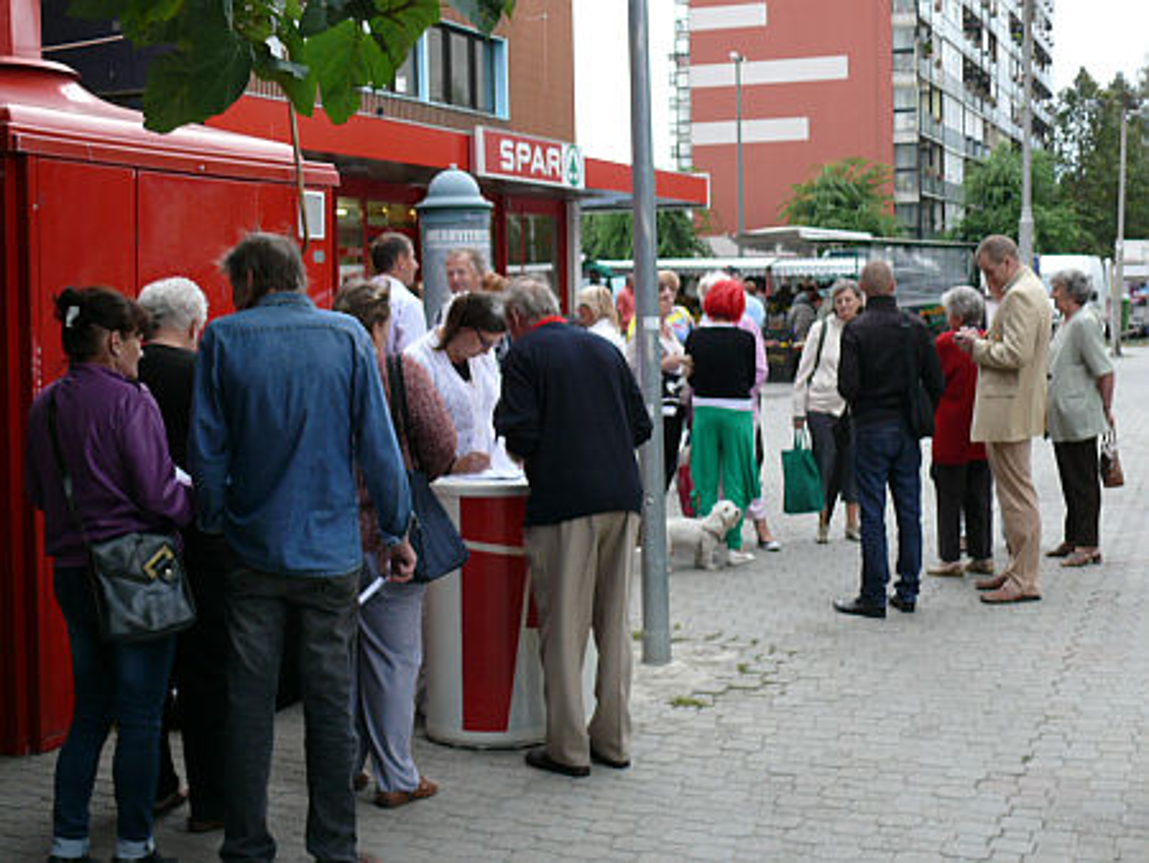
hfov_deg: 37.5
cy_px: 432
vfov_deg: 28.6
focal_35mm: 51
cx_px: 574
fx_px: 1694
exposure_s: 1/50
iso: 100
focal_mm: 9.4
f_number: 3.2
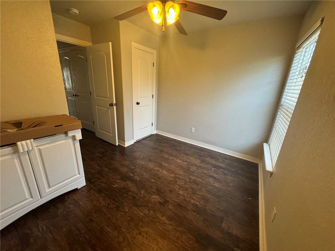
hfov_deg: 102.1
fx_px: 135
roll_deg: -2.9
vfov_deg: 85.7
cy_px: 126
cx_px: 168
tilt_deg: -17.3
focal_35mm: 14
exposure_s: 1/120
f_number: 2.2
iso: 320
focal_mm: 2.22
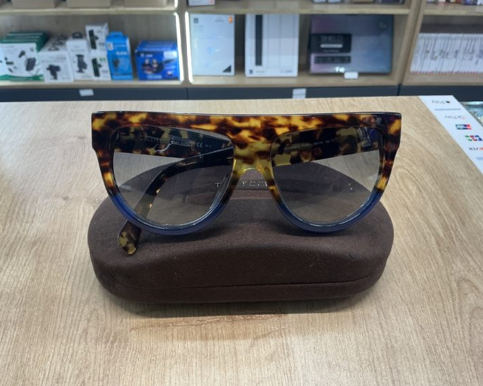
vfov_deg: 48.5
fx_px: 429
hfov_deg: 58.8
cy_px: 192
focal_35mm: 30
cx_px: 238
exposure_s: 1/86
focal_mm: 3
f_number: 1.8
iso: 64
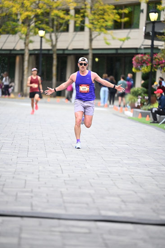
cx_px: 82
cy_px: 124
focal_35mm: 166
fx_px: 1140
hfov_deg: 8.3
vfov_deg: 12.4
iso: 1250
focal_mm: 165
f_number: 2.8
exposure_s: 1/1600
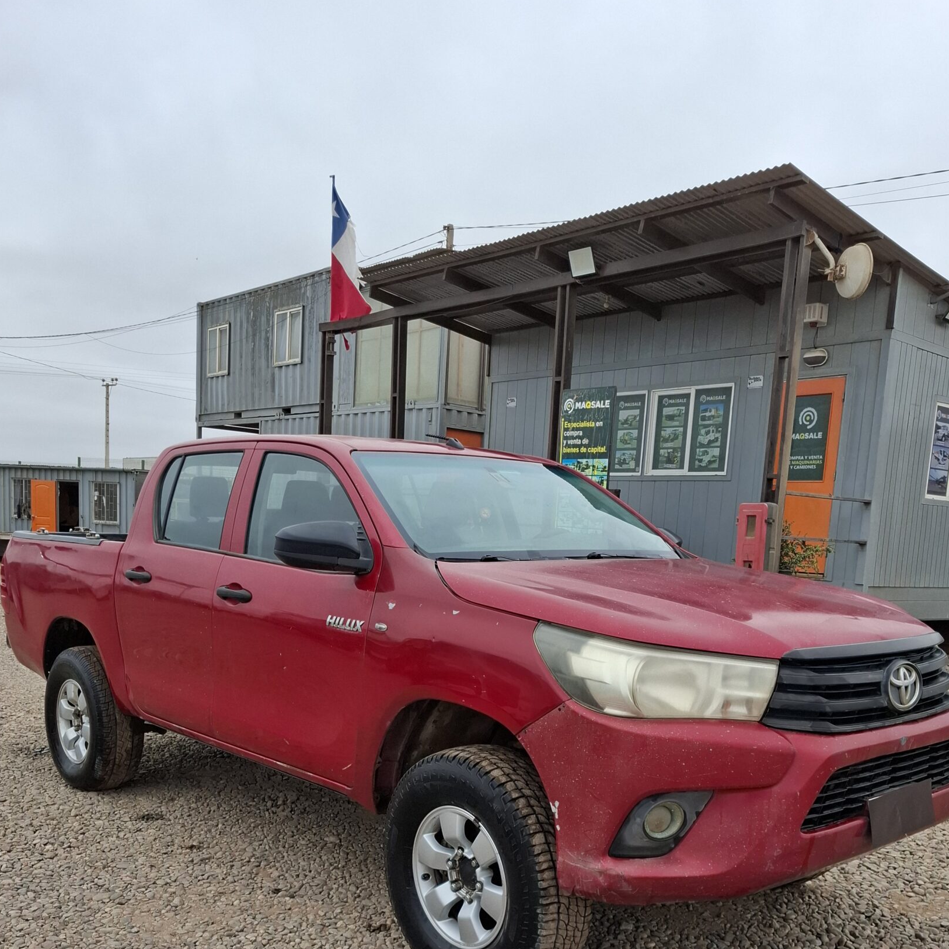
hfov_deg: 51.1
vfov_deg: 49.9
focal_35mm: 32
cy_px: 657
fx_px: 993
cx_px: 497
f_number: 1.8
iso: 50
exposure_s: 1/898
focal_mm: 5.54
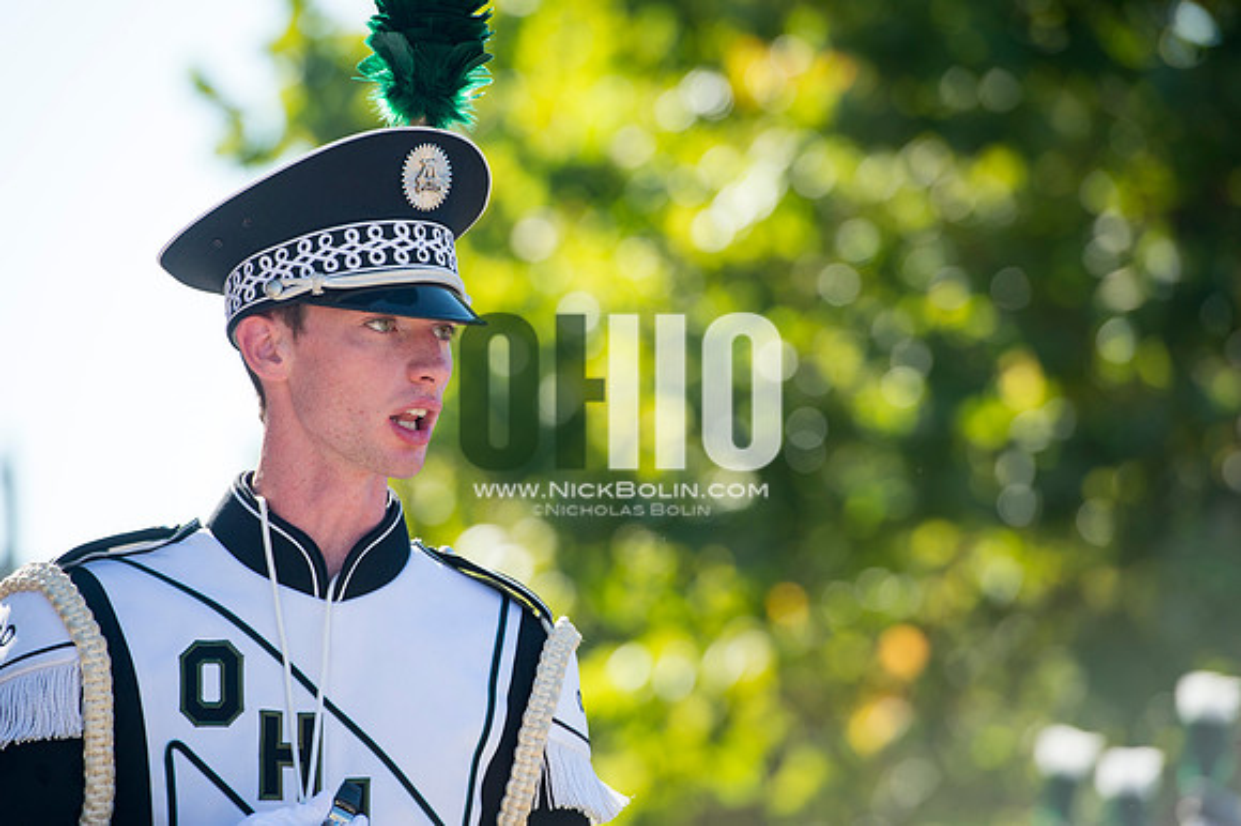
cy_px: 413
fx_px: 6890
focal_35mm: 200
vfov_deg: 6.9
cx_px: 620
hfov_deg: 10.3
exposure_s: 1/1000
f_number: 4.5
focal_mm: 200
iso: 200
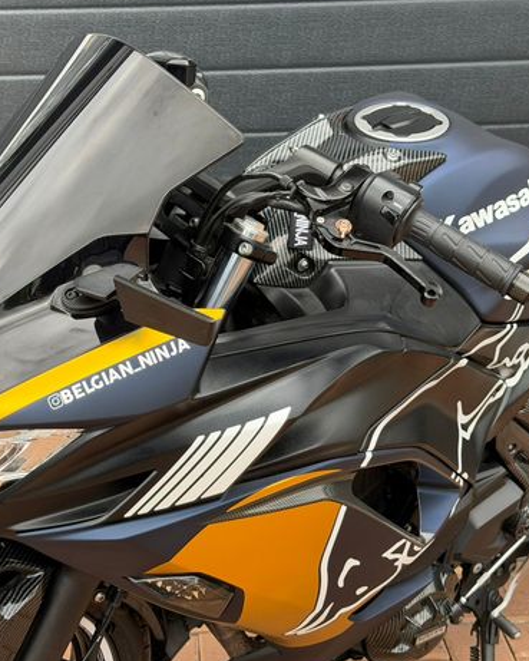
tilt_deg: -19.5
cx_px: 184
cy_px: 323
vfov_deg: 29.1
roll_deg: +1.2
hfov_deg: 23.4
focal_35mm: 65
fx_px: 1272
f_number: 1.78
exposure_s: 1/875
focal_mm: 6.76
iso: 100
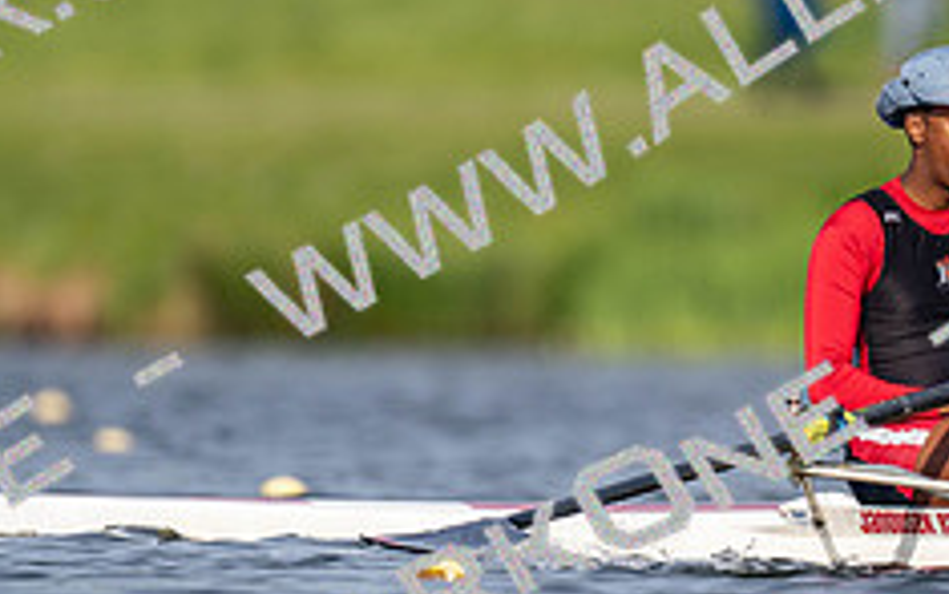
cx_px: 747
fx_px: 39037
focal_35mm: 1509
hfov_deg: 1.4
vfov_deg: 0.9
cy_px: 350
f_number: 4
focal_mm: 600
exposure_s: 1/2500
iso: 220
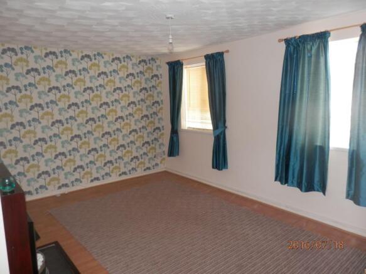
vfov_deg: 54.9
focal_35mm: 25
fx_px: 264
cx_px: 183
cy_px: 137
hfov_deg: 69.4
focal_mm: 4.5
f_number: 3
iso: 100
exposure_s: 1/30
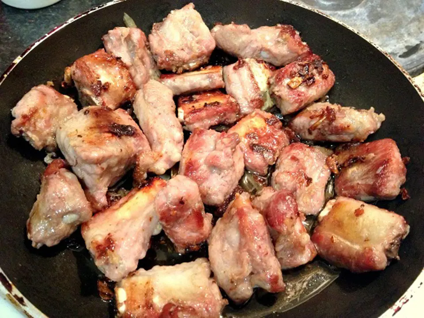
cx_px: 212
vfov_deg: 40.7
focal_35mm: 35
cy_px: 159
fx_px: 428
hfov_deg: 52.6
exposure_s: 1/17
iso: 400
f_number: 2.4
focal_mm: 4.28
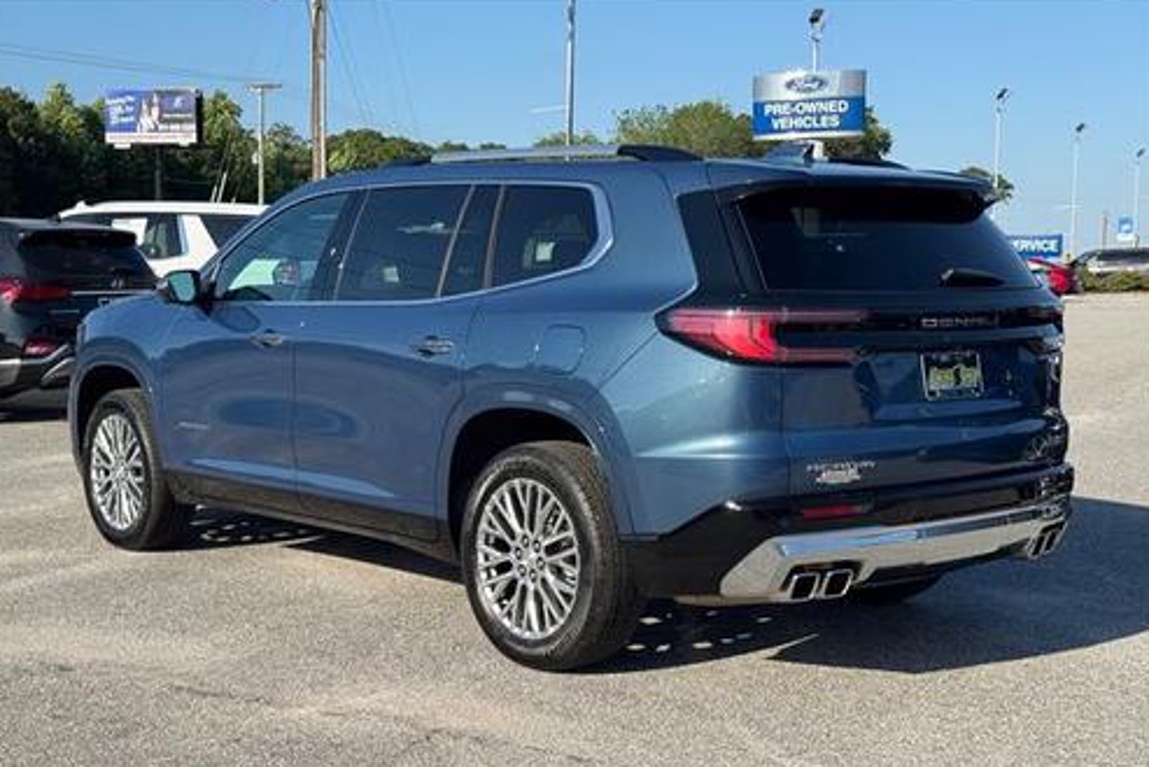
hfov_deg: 38.9
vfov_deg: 26.5
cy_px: 431
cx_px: 571
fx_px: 1628
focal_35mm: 51
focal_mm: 6.76
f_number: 1.78
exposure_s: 1/3096
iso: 64
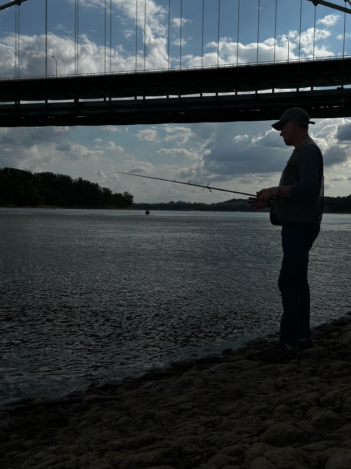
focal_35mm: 48
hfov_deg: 30.3
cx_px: 176
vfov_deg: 39.7
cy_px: 234
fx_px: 649
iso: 50
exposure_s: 1/29412
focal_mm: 6.86
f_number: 1.78
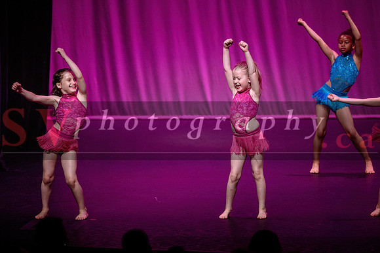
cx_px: 168
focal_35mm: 182
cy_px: 139
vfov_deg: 7.5
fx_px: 1925
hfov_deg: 11.3
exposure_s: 1/250
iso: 1250
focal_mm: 160
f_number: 2.8
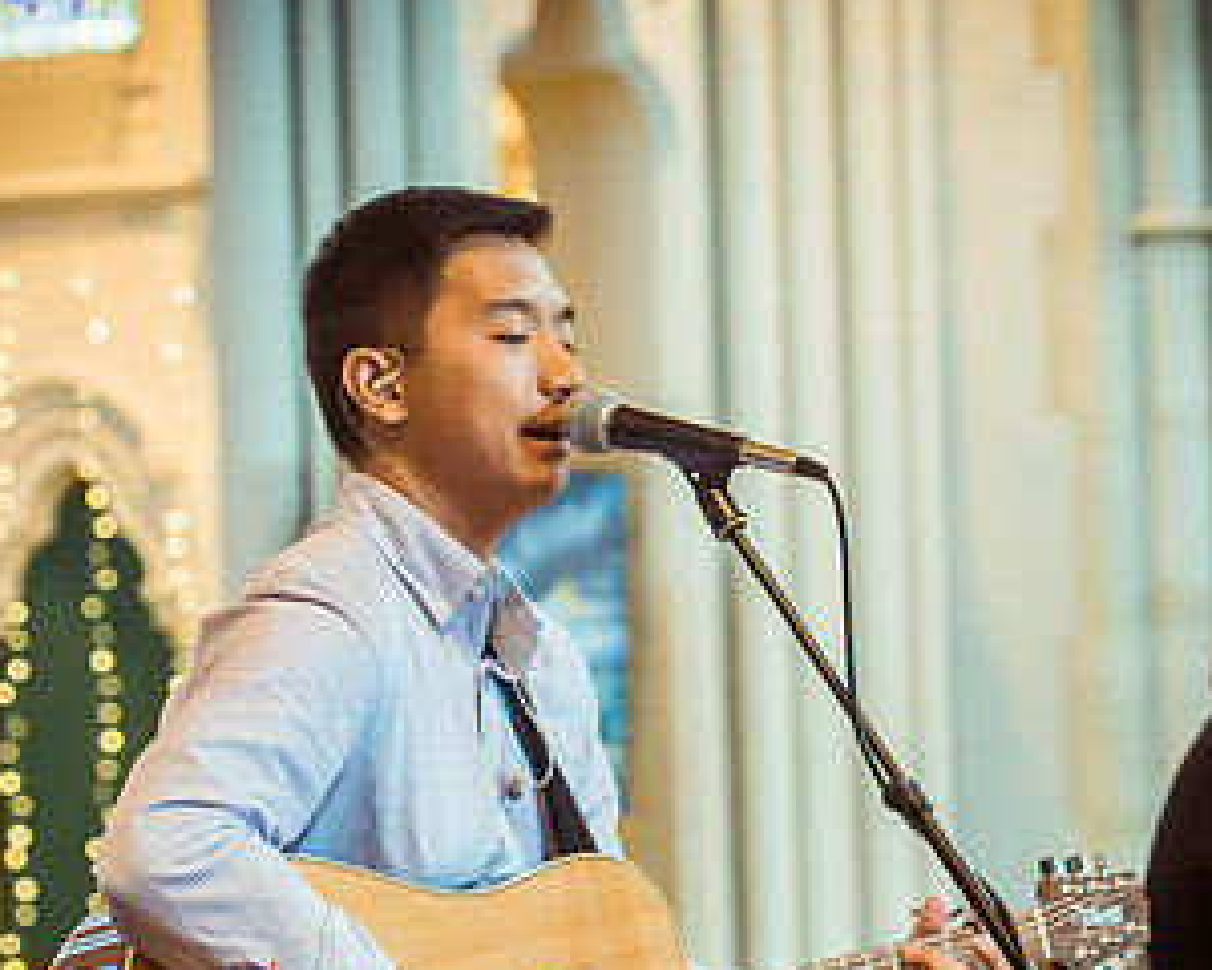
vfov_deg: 12.1
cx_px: 804
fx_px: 4556
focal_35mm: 127
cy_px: 736
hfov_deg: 15.1
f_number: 3.5
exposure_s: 1/200
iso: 2800
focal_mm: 70
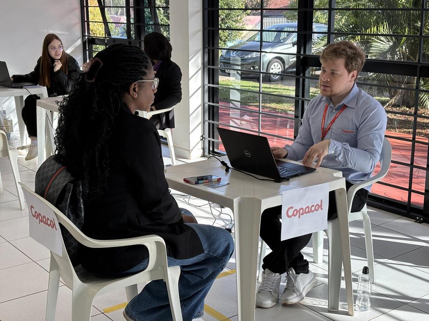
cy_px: 160
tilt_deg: -13.6
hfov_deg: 36.8
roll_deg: +0.3
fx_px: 644
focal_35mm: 52
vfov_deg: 28.0
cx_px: 214
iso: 40
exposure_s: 1/120
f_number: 1.6
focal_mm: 5.96
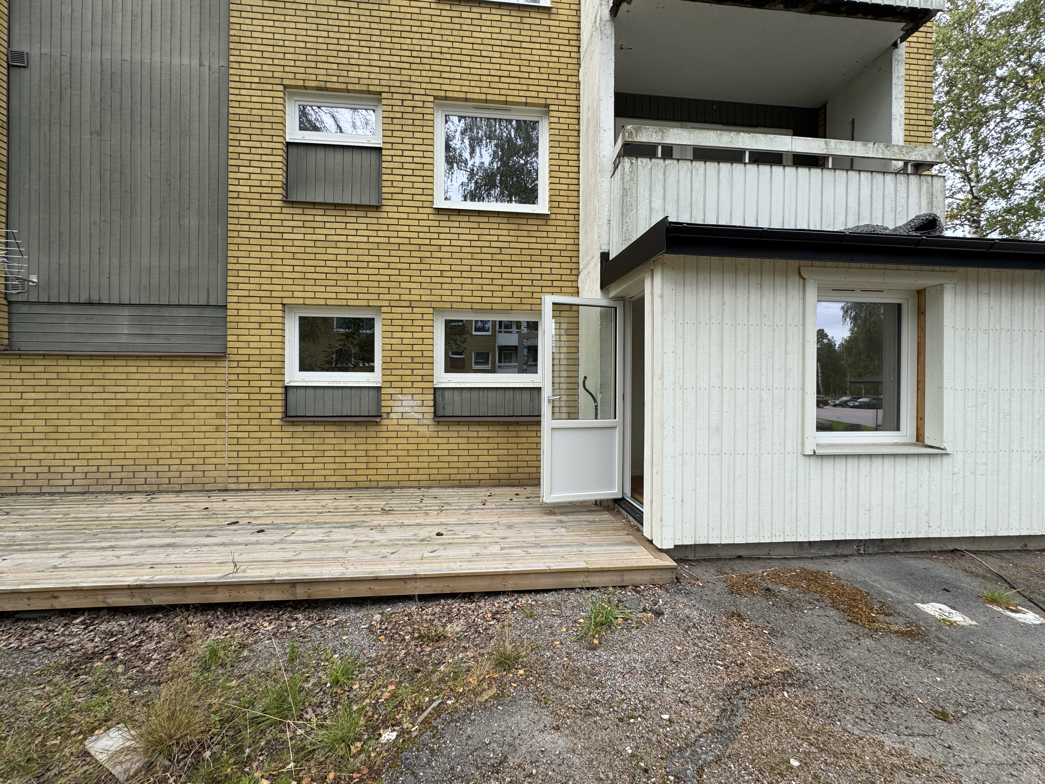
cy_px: 392
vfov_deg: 85.7
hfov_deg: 102.1
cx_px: 522
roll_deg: -0.1
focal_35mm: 14
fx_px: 423
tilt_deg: +0.2
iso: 40
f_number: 2.2
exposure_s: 1/430
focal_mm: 2.22
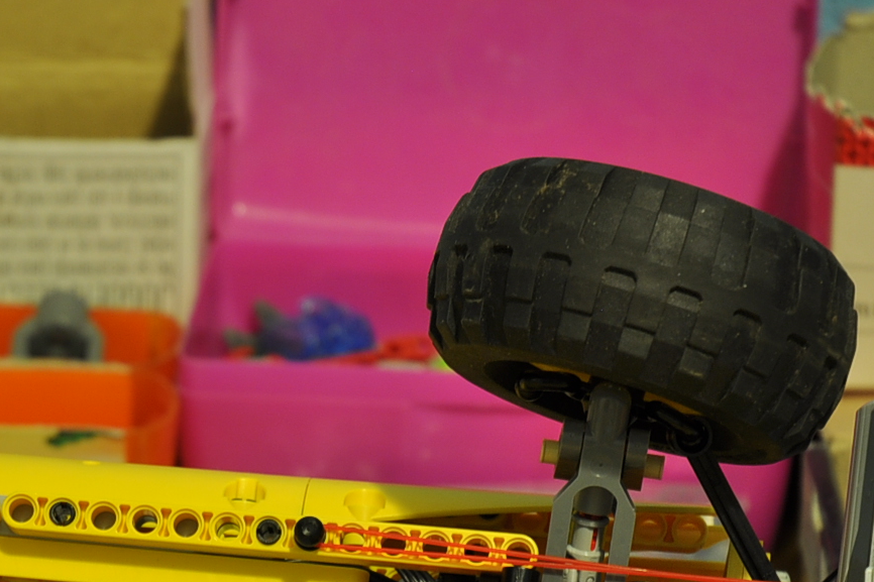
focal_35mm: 230
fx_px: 5582
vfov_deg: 5.9
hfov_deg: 8.9
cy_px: 673
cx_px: 151
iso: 200
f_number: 6.3
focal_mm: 62
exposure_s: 1/1.3
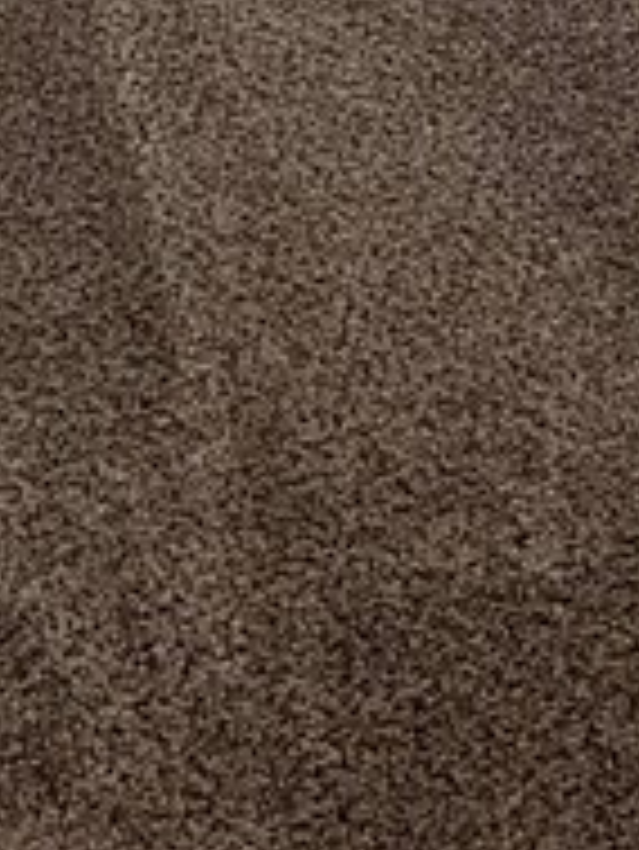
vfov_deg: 12.2
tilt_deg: -17.8
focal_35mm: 141
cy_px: -895
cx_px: 702
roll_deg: +1.6
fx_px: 3467
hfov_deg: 10.4
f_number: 1.5
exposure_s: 1/347
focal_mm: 5.7
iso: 32
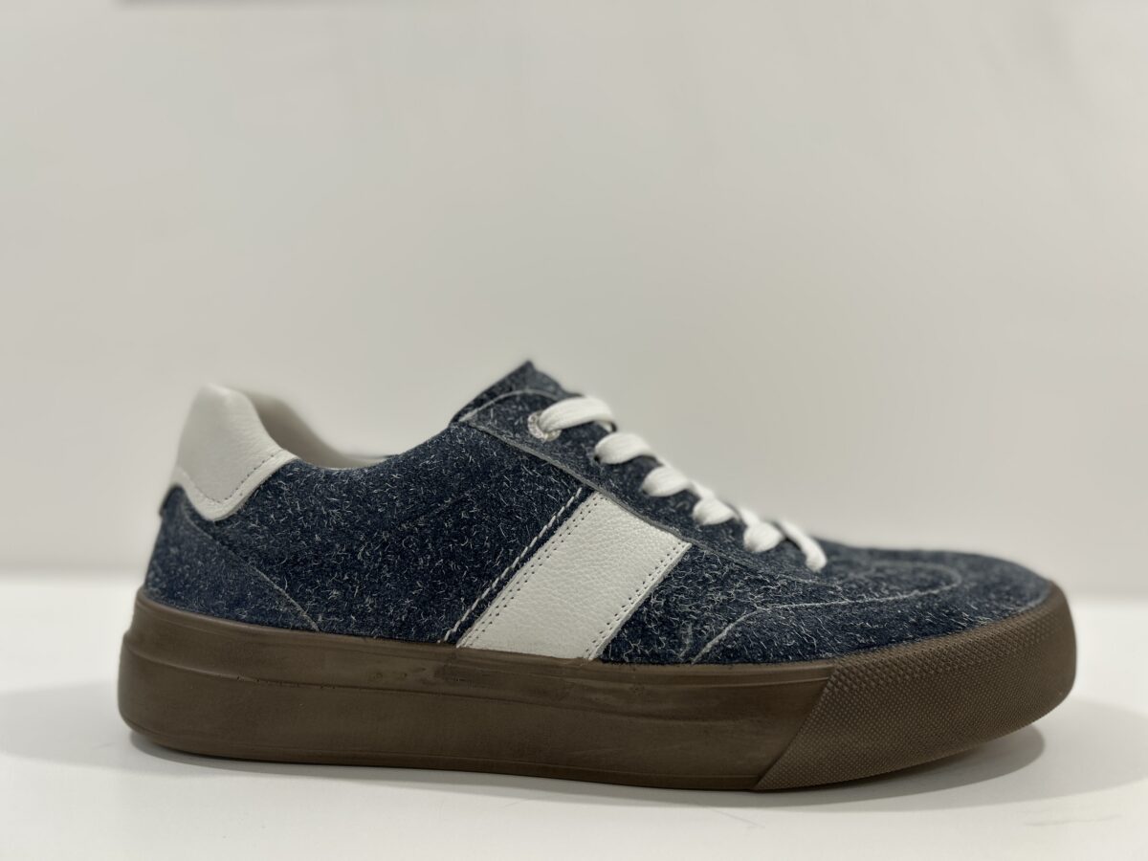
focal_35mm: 26
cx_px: 574
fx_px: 862
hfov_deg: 67.3
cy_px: 430
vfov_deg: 53.1
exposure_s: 1/330
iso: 50
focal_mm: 5.7
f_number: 1.5
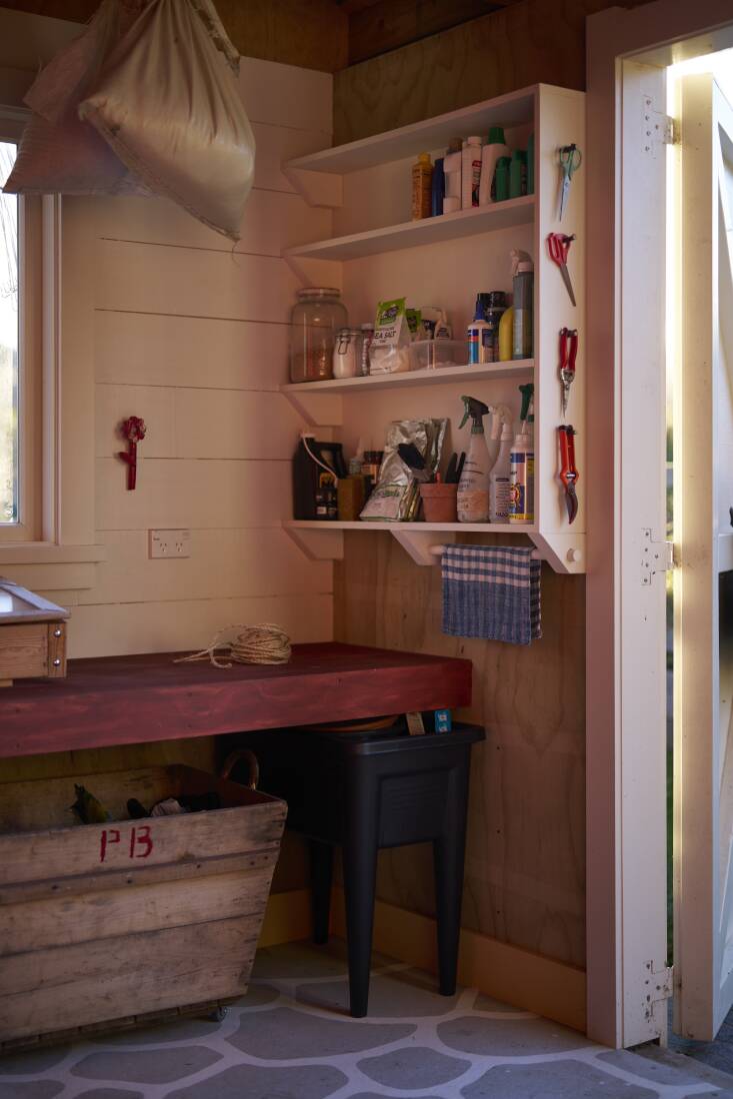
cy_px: 550
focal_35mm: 50
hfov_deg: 27.0
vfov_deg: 39.6
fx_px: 1527
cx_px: 366
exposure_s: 1/640
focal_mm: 50
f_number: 1.2
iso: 100
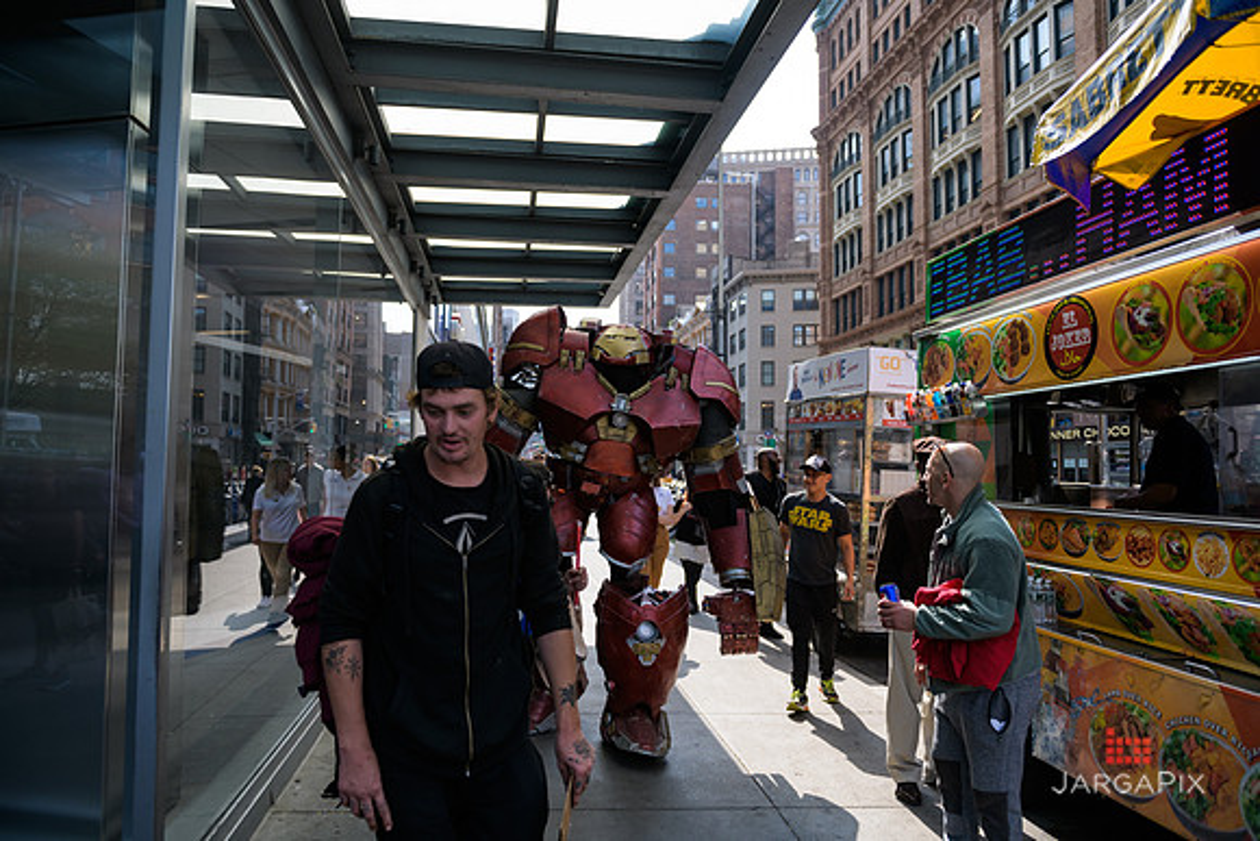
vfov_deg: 53.2
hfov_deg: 73.7
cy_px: 420
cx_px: 630
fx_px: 840
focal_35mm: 24
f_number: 3.2
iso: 200
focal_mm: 24
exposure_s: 1/2000
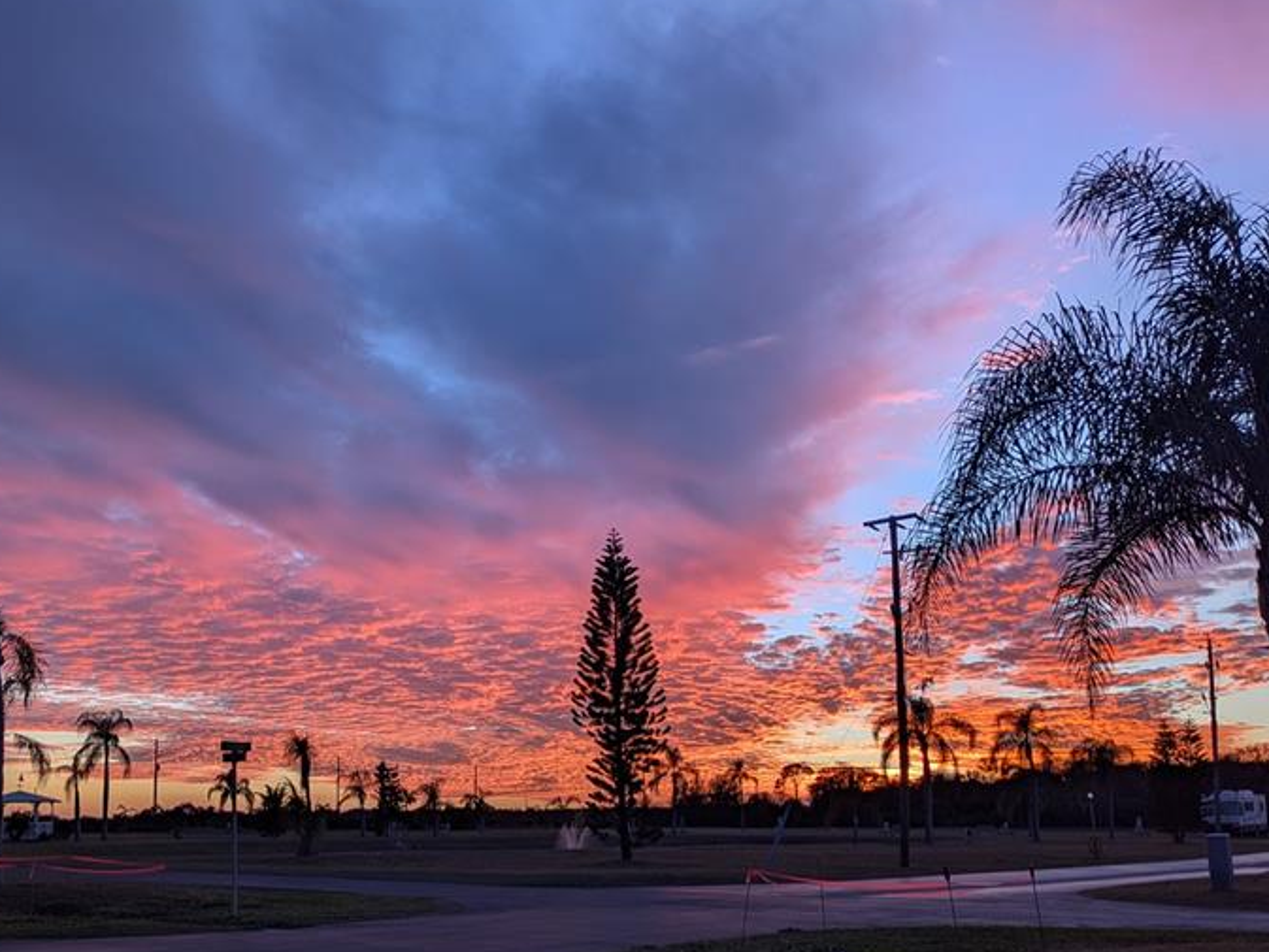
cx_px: 453
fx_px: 1393
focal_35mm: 38
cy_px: 671
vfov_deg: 37.1
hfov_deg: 48.4
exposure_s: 1/129
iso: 46
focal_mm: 5.43
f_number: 1.89
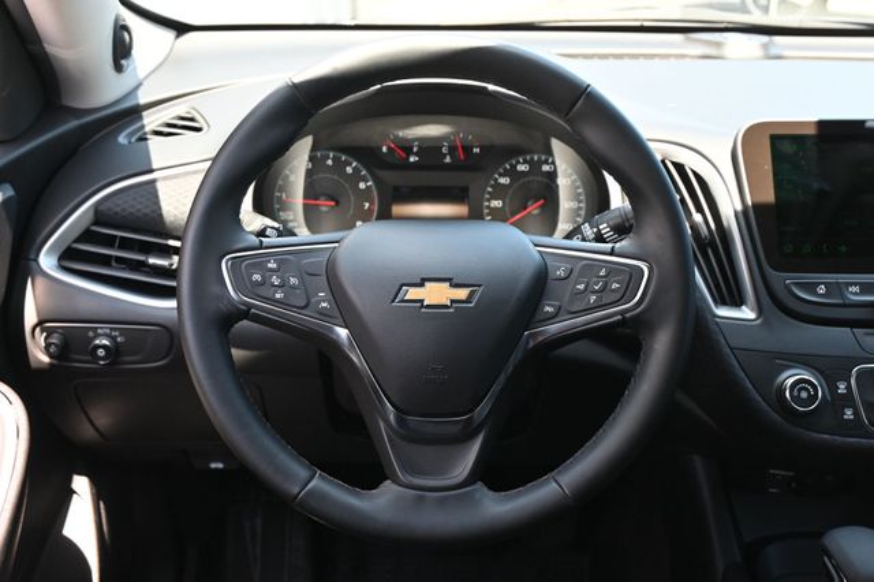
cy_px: 291
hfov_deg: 46.4
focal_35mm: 42
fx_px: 1019
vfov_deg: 31.9
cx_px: 437
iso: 560
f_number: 4.5
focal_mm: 28
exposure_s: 1/125
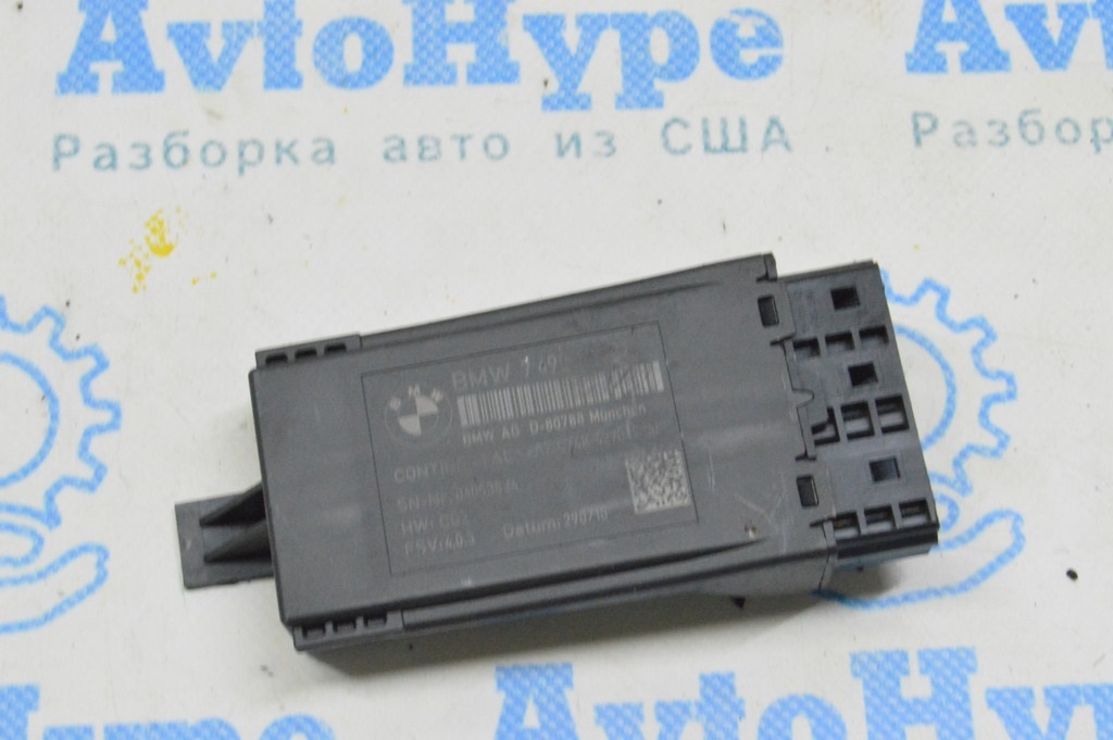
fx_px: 2224
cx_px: 556
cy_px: 370
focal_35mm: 72
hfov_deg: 28.1
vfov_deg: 18.9
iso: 6400
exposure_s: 1/20
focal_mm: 48
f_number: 20
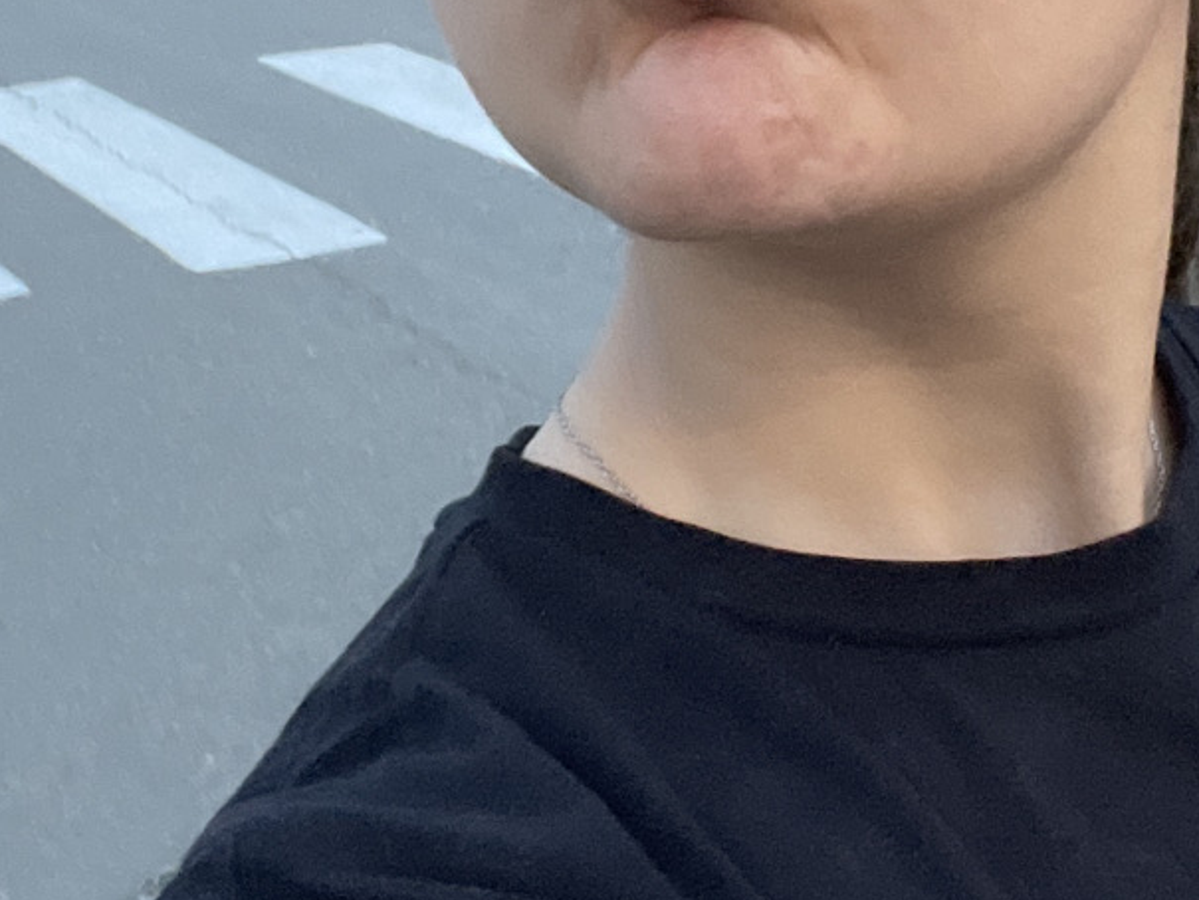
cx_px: 761
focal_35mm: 76
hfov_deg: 25.6
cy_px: 224
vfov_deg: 19.3
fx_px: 2633
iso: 320
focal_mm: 2.71
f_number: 2.2
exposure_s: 1/33
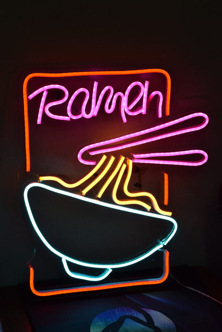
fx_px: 693
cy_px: 166
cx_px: 111
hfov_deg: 18.2
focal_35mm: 75
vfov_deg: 27.0
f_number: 5.6
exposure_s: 1/320
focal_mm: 50
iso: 800
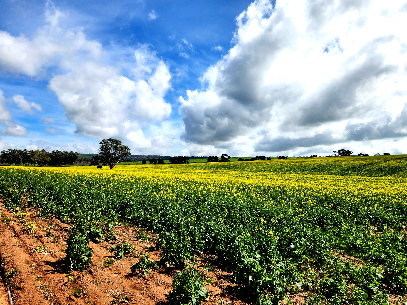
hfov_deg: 73.9
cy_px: 152
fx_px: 270
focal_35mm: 23
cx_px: 204
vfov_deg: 58.9
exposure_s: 1/5000
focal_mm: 5.4
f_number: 1.8
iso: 20
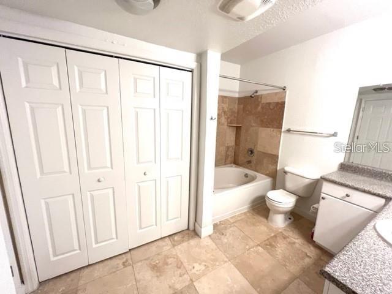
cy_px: 147
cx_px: 196
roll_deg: -1.3
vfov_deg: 89.9
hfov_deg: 106.2
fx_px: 147
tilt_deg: -10.9
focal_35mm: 13
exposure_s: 1/60
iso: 160
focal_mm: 1.57
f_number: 1.8
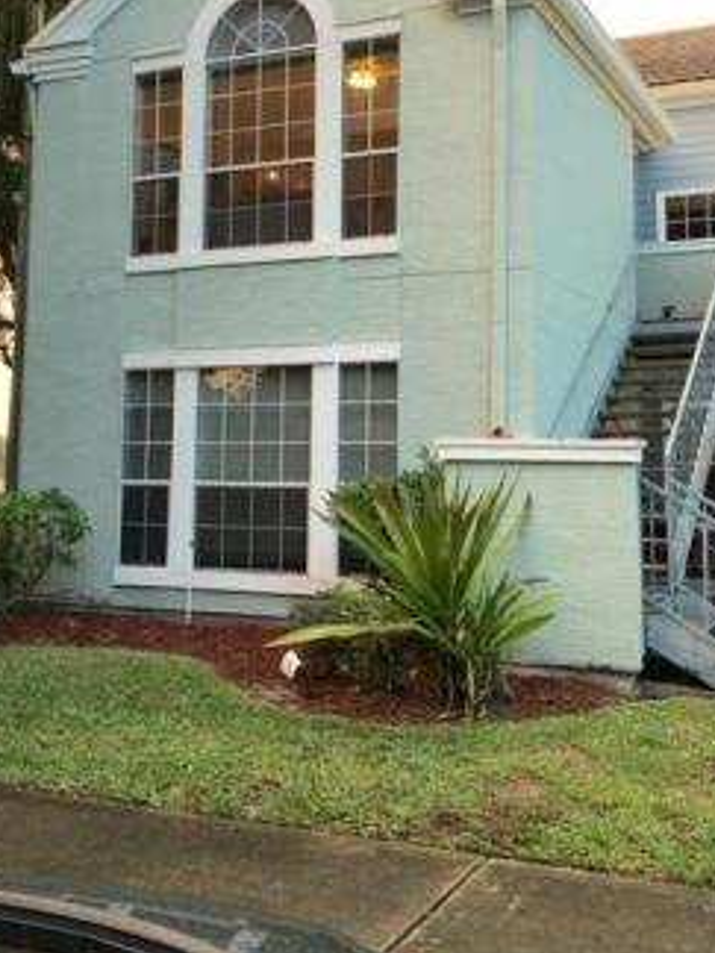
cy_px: 321
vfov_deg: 43.3
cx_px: 368
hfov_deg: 33.6
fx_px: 1184
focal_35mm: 43
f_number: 2.2
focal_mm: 4.15
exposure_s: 1/40
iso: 25
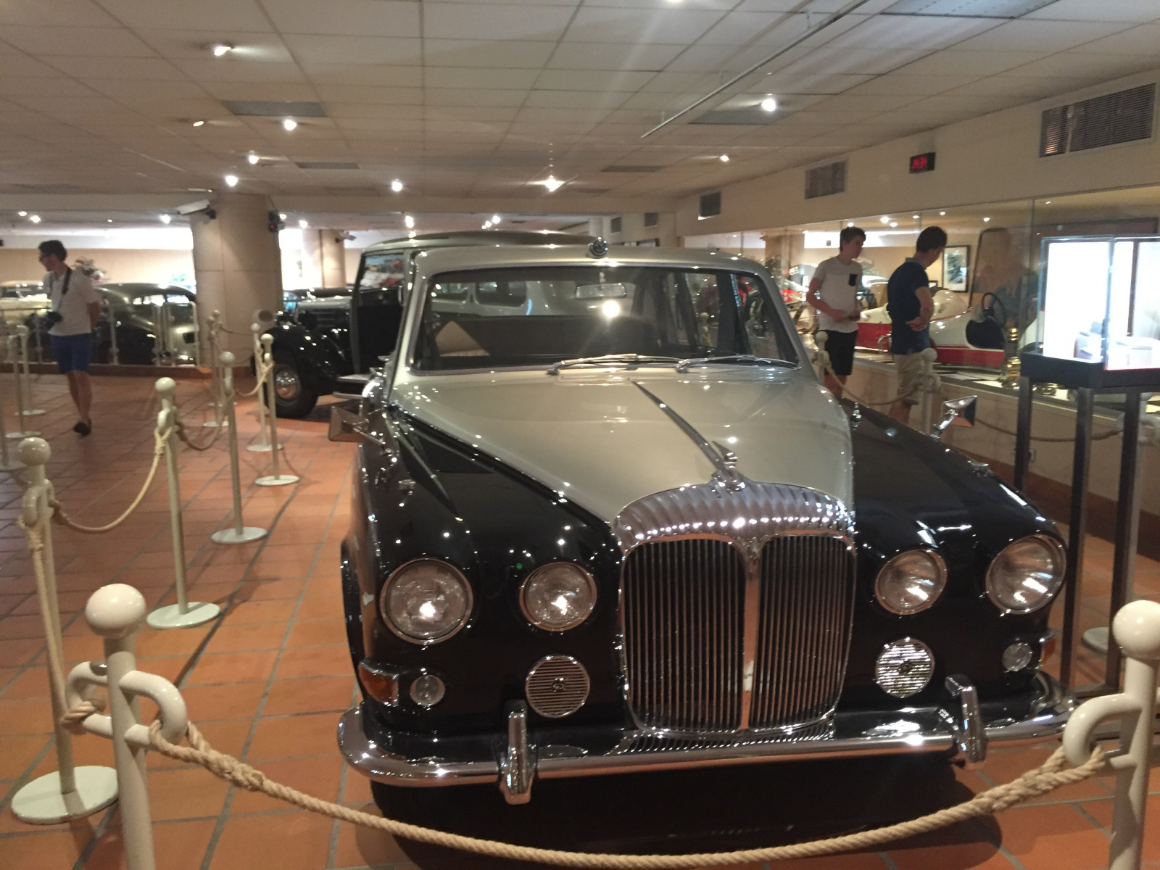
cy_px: 435
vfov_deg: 48.2
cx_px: 580
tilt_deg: -8.3
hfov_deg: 61.7
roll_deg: +0.1
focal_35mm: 29
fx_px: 972
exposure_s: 1/20
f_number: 2.2
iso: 250
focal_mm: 4.15
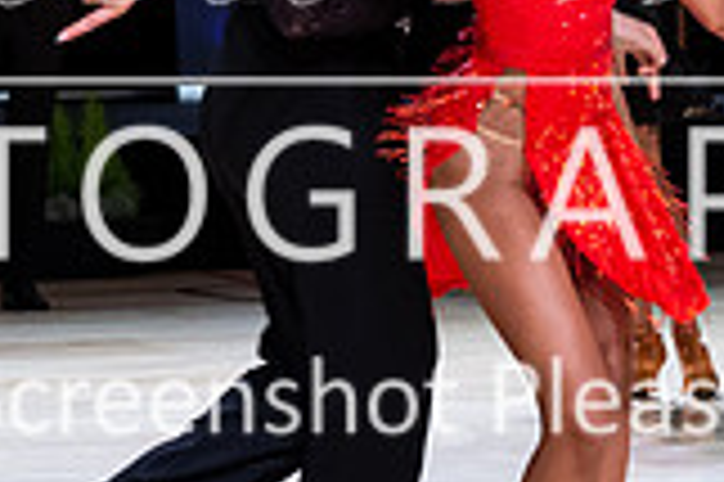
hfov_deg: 8.3
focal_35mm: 249
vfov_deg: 5.5
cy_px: 52
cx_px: 291
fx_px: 5002
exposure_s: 1/400
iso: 3200
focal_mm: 60
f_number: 3.2
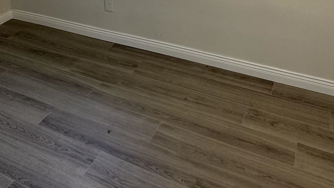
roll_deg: +2.4
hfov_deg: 44.3
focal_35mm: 45
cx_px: 94
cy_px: -107
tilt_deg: -4.5
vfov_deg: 21.5
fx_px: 399
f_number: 2.2
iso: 80
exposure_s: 1/120
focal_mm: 2.22
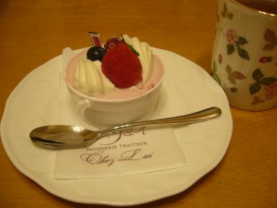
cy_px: 104
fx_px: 280
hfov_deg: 52.6
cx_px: 138
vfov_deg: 40.7
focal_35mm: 35
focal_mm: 5.8
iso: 100
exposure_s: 1/15
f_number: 2.8
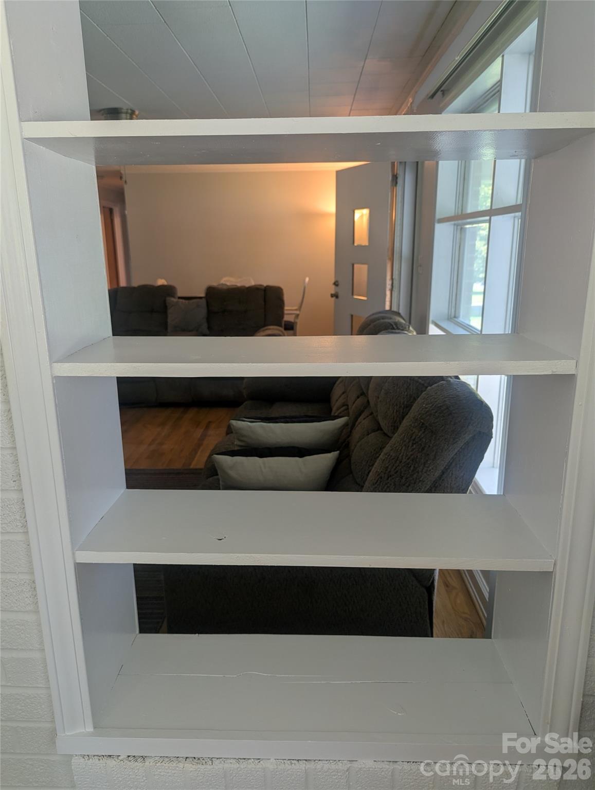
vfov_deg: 71.5
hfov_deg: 56.9
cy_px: 395
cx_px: 298
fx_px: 549
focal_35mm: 24
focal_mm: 6.81
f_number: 1.85
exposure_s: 1/30
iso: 46
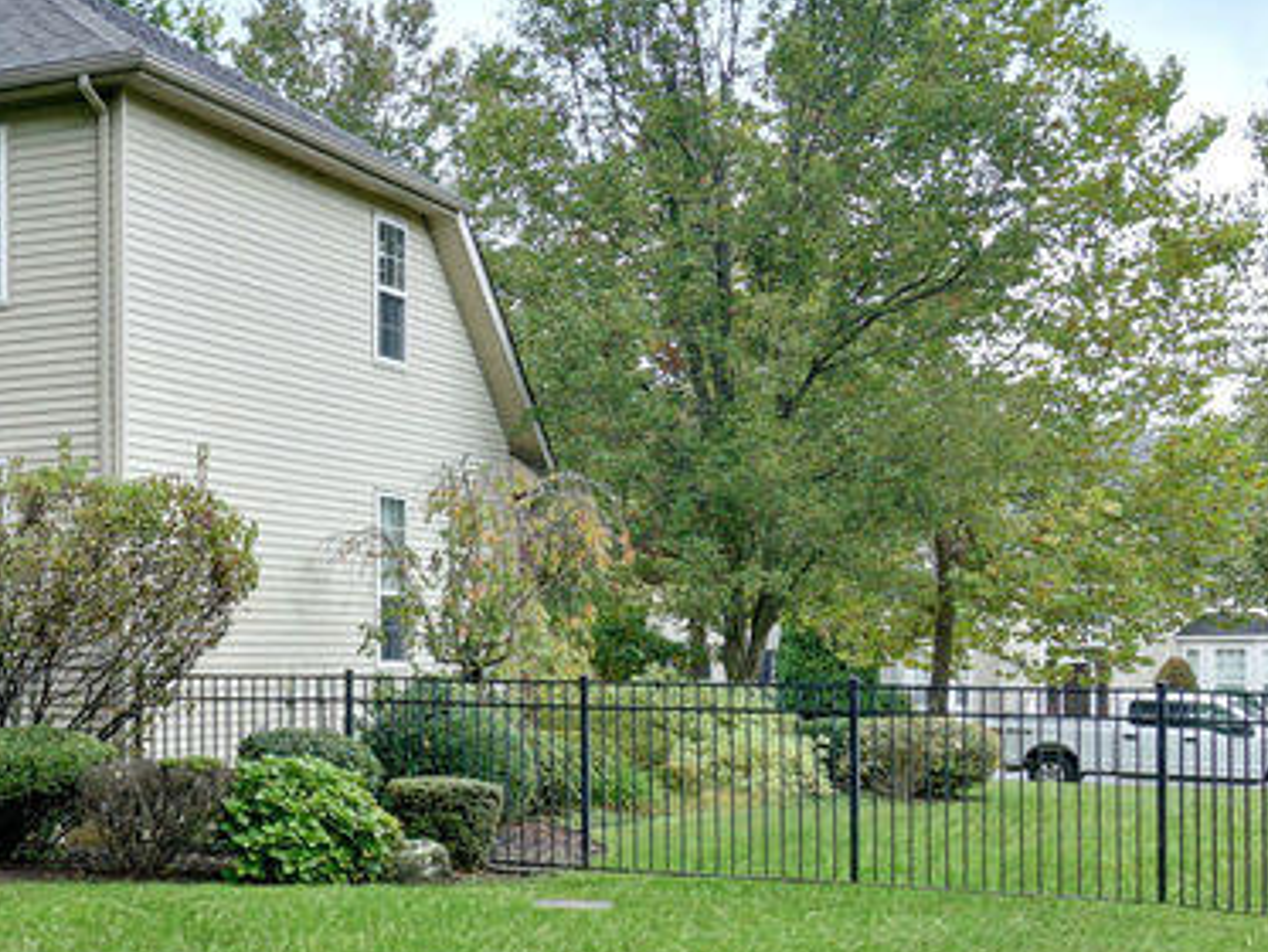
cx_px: -224
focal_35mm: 66
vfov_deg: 22.1
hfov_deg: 26.4
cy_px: 665
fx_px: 2418
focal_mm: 16
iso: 100
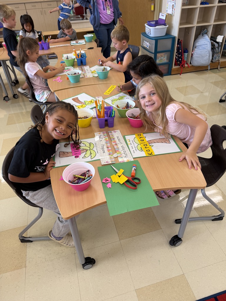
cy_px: 150
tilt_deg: -39.2
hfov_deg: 56.8
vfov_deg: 71.6
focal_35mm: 24
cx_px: 113
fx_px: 209
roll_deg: +2.6
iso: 125
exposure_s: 1/60
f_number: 1.78
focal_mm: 6.76
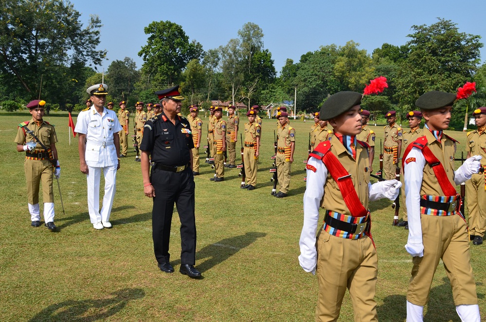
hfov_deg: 53.2
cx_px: 243
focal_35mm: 36
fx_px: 485
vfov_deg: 36.7
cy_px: 161
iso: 200
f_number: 10
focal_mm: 24
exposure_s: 1/250
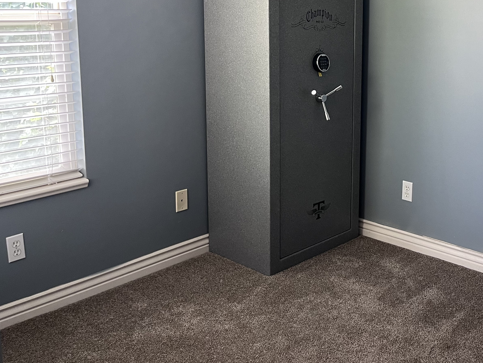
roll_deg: -1.7
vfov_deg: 32.4
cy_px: 97
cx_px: 406
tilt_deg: -10.3
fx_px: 614
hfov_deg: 40.6
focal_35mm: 44
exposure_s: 1/60
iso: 125
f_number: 1.6
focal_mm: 5.1
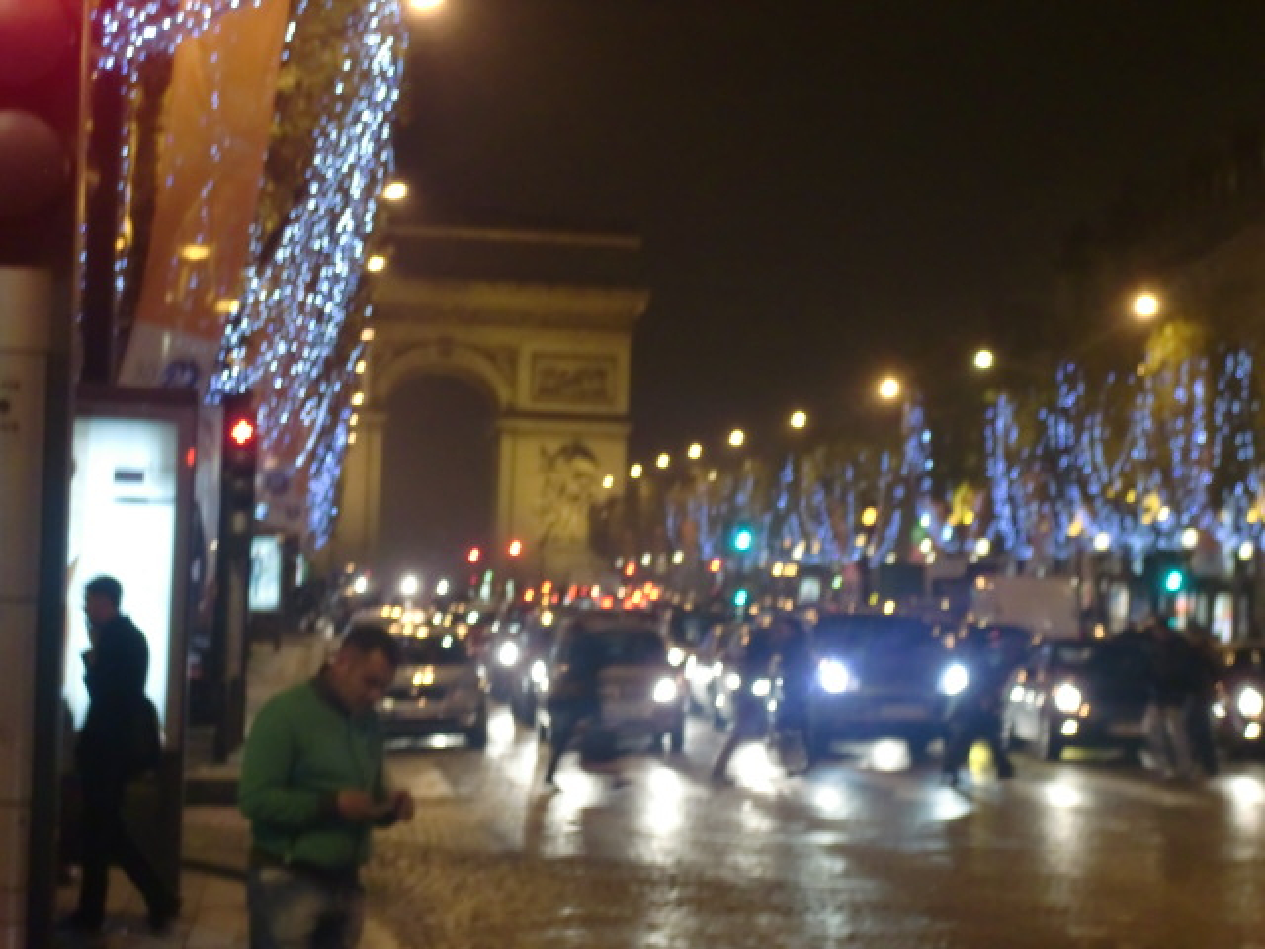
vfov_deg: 13.2
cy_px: 474
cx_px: 632
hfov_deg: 17.6
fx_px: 4093
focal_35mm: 112
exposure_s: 1/13
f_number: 5.8
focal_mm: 19.6
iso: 400
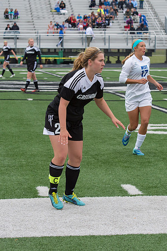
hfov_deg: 9.7
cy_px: 114
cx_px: 87
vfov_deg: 14.6
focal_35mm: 141
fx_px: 981
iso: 1000
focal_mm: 80
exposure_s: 1/1000
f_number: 6.3
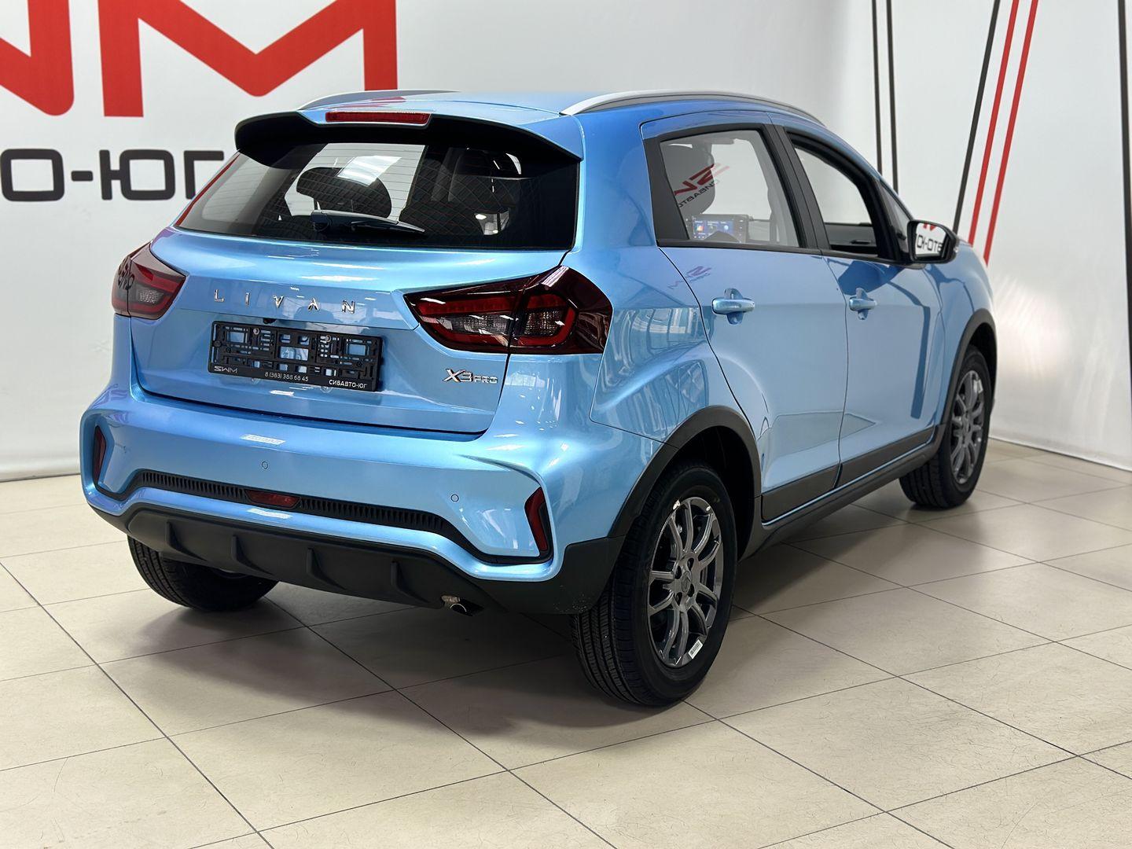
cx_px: 566
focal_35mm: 48
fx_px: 1570
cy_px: 424
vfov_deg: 30.3
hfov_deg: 39.7
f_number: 1.78
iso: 125
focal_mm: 6.86
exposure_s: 1/100
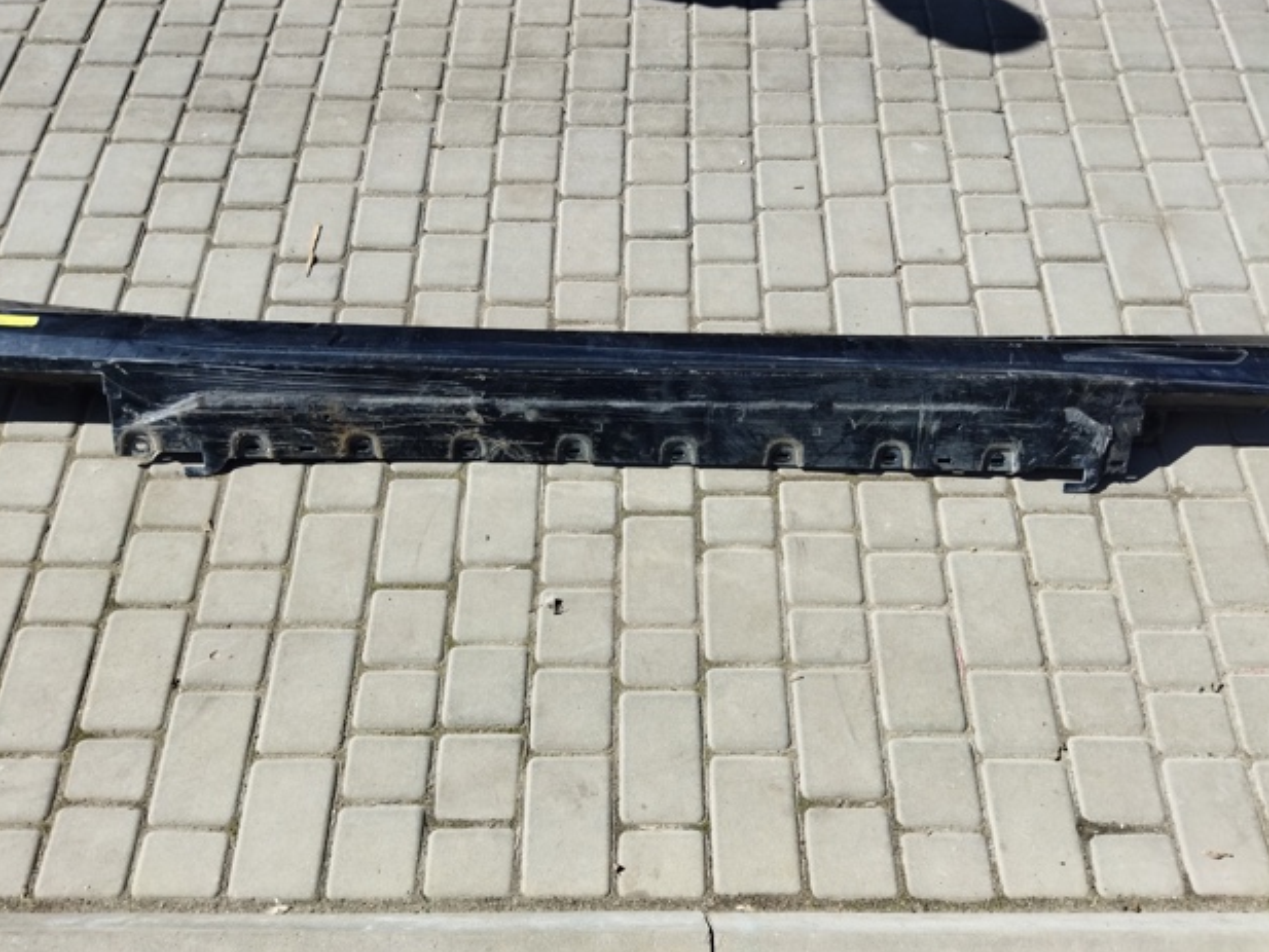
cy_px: 483
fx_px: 1027
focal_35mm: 28
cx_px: 638
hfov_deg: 63.4
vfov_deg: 49.8
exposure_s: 1/1970
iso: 98
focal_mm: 4.71
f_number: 1.79
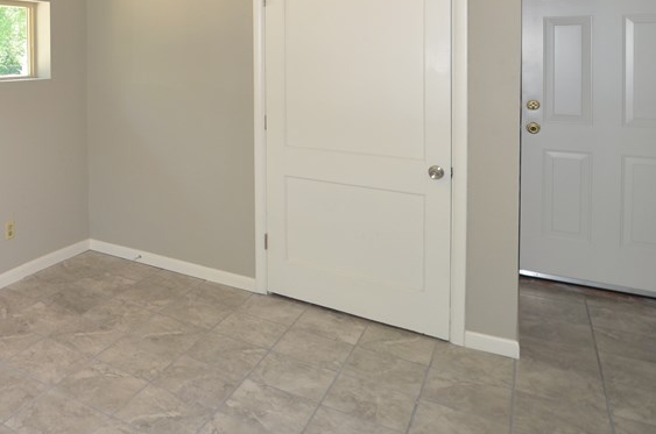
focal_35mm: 29
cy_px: 54
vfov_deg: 41.7
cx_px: 38
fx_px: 527
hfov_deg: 53.6
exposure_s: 1/60
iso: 280
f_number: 4
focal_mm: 10
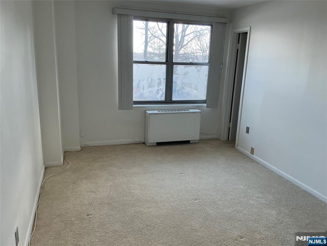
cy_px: 123
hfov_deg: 63.4
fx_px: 265
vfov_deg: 49.7
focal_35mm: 28
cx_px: 164
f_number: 1.8
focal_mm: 3
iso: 64
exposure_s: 1/120
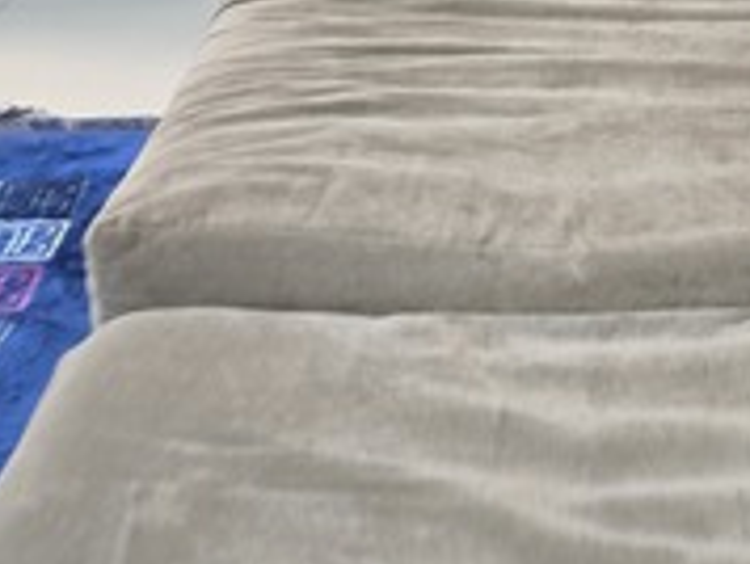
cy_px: 112
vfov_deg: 24.5
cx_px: 689
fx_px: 1280
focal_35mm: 59
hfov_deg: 31.0
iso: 320
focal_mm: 6.3
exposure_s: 1/12
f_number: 1.7
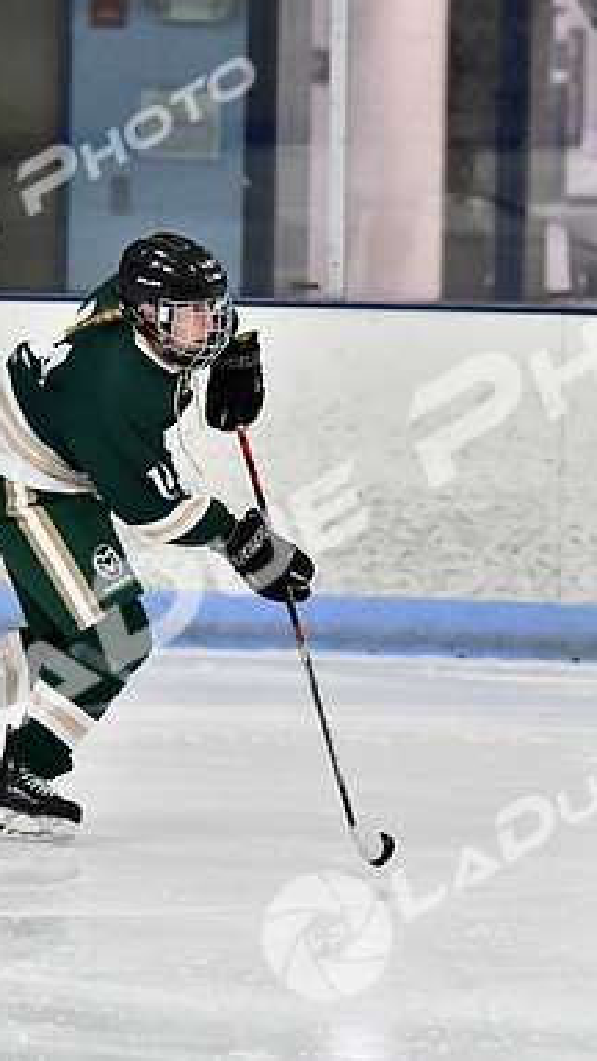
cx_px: 257
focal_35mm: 356
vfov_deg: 6.1
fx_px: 10019
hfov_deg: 3.4
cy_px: 529
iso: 8000
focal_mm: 150
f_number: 2.8
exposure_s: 1/1250
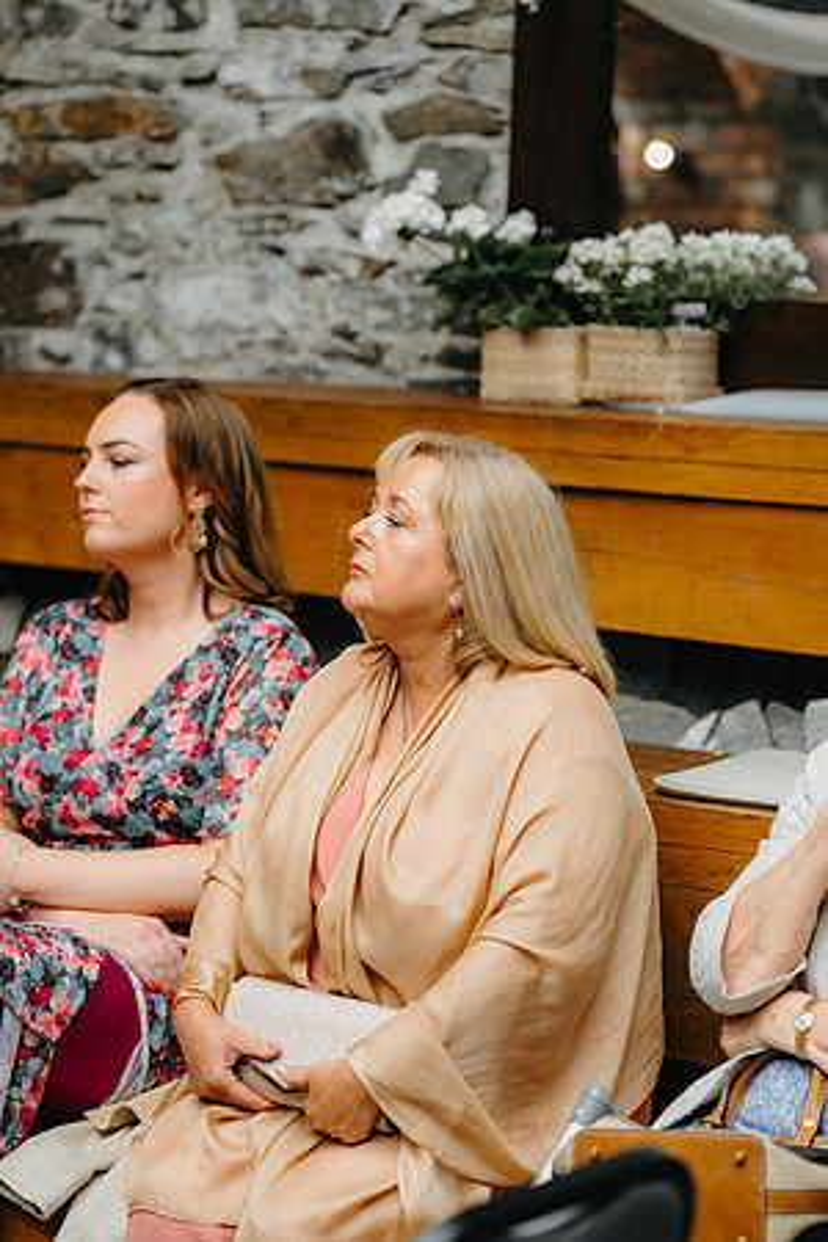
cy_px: 621
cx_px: 414
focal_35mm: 85
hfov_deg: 16.1
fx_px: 2932
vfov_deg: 23.9
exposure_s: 1/200
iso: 200
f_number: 2.8
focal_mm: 85
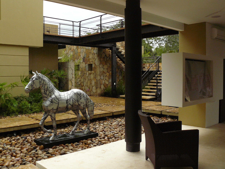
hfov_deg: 51.4
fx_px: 234
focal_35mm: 36
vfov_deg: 39.7
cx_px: 112
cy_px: 84
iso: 200
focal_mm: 6
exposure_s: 1/200
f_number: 4
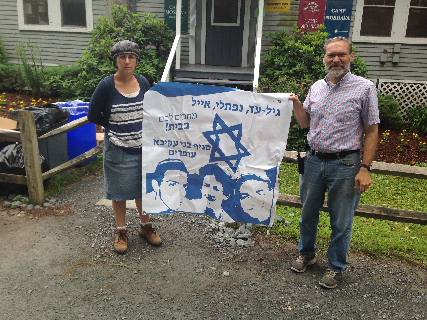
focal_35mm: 33
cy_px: 160
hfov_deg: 55.4
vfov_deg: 42.9
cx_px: 214
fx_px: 407
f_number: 2.4
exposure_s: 1/249
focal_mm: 4.12
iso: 50
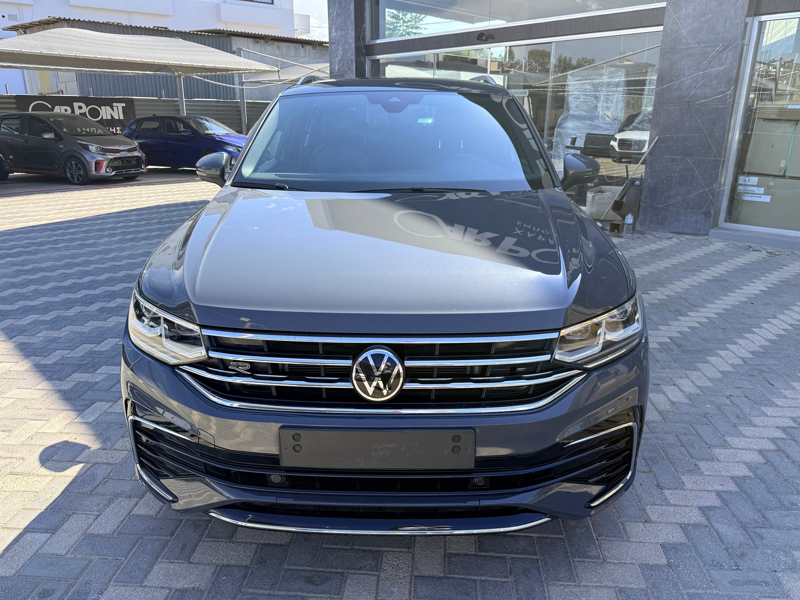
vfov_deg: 56.8
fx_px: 555
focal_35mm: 24
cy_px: 300
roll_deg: -1.1
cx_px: 400
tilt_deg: -17.7
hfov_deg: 71.6
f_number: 1.78
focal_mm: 6.76
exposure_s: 1/1314
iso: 80
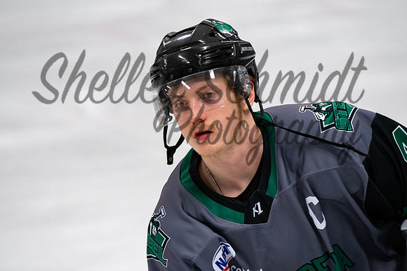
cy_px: 136
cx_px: 204
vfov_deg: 4.6
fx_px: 3392
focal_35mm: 300
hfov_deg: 6.9
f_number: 3.5
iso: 2500
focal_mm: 200
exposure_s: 1/800
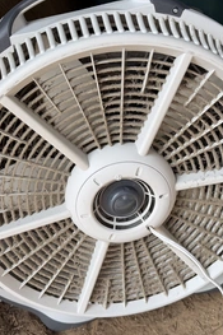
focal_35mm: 38
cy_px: 172
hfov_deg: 35.0
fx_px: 354
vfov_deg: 50.7
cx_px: 117
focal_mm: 6.76
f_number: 1.78
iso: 80
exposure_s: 1/757
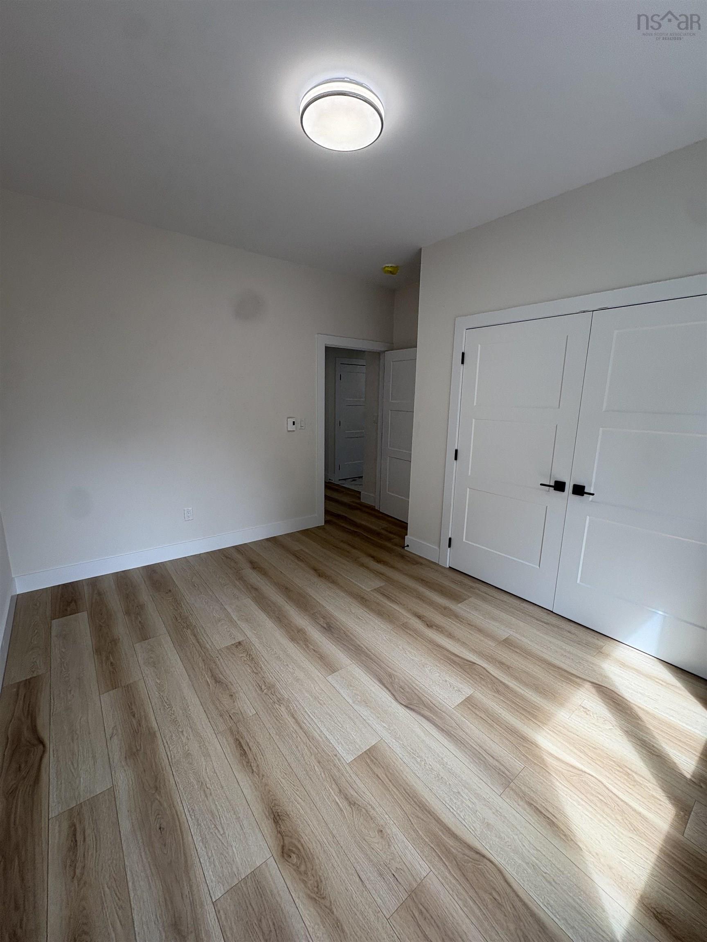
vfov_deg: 102.1
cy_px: 471
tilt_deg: -11.1
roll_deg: -1.0
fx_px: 381
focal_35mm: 14
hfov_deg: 85.7
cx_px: 354
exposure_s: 1/122
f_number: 2.2
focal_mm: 2.22
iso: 40
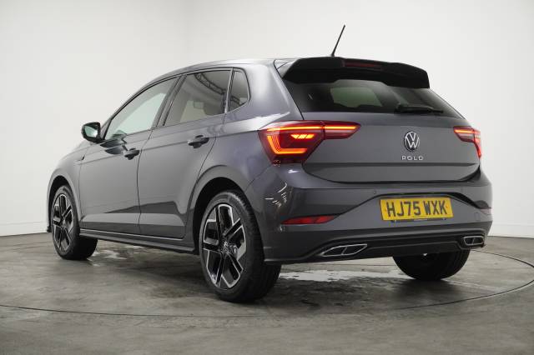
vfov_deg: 25.7
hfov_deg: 37.9
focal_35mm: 52
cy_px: 178
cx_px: 267
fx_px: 778
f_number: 5.6
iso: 2500
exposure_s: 1/160
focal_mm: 35
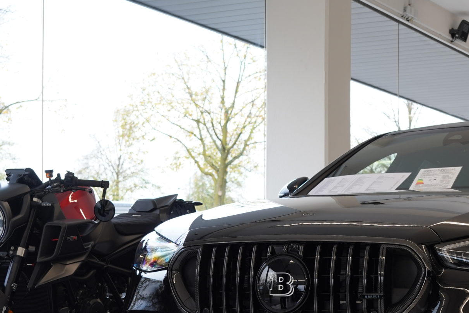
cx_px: 344
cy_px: 249
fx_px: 1238
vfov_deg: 14.3
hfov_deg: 21.3
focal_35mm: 95
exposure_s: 1/50
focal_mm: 45
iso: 500
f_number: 5.6
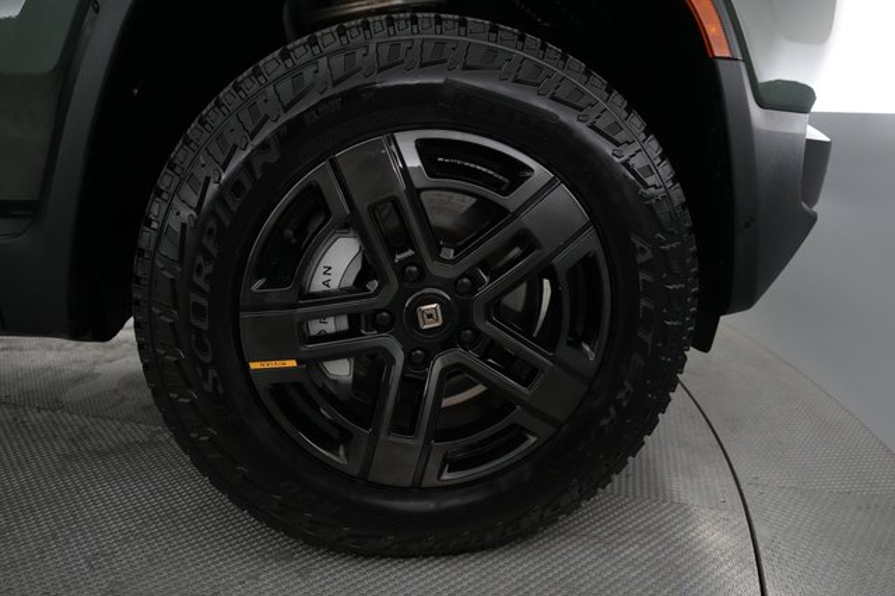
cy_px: 298
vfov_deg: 47.9
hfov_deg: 67.4
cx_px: 448
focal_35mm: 27
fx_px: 671
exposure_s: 1/125
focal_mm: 27
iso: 4000
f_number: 4
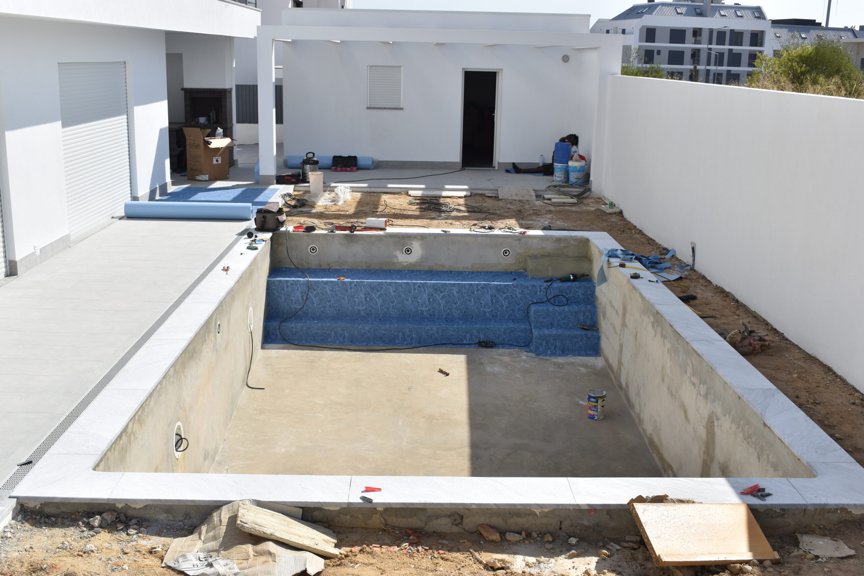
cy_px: 288
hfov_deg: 51.3
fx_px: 900
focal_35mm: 38
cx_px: 432
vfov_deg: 35.5
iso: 100
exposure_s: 1/320
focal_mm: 25
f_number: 9
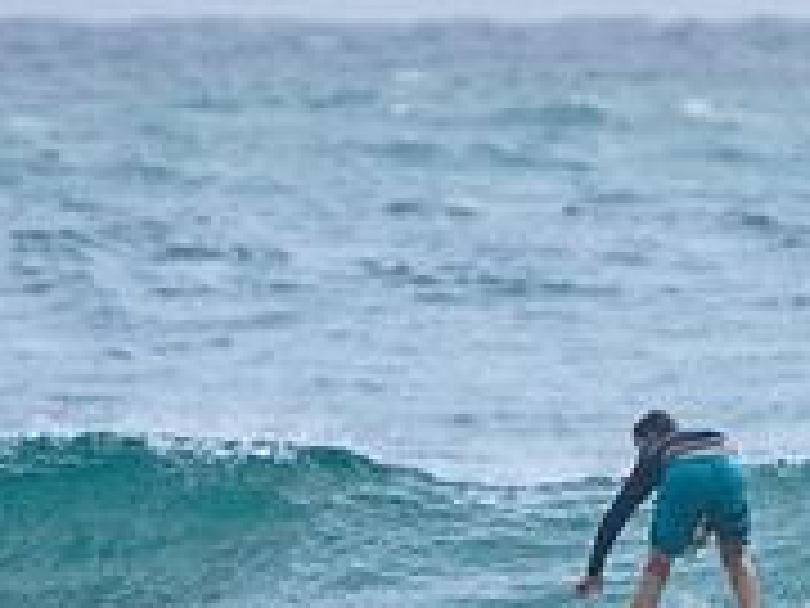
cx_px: 790
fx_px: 39943
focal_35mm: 1707
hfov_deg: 1.2
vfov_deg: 0.9
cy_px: 625
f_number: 5.6
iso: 200
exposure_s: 1/2000
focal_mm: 400
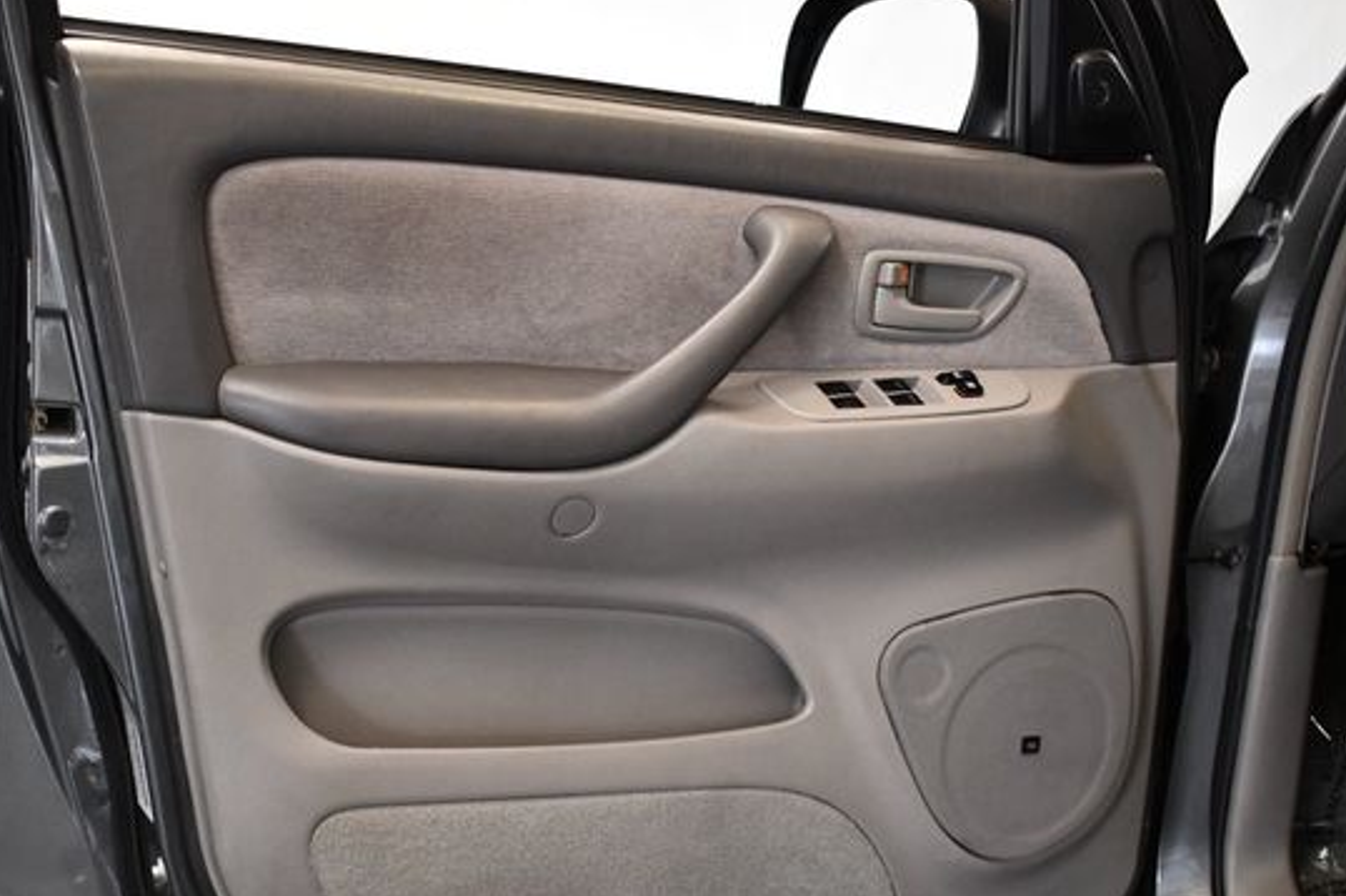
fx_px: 1644
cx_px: 628
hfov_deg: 44.5
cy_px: 518
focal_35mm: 44
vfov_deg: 30.4
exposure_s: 1/125
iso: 2000
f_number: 4
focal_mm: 25
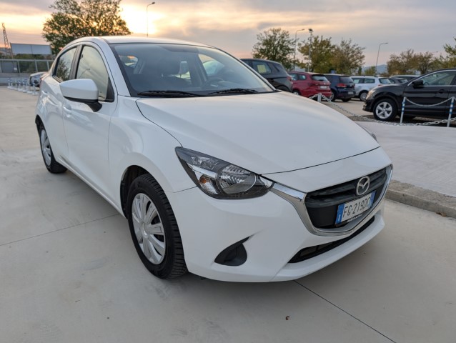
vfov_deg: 56.9
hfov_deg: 71.5
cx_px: 228
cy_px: 172
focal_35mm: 24
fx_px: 317
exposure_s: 1/129
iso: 19
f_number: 1.68
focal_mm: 6.9
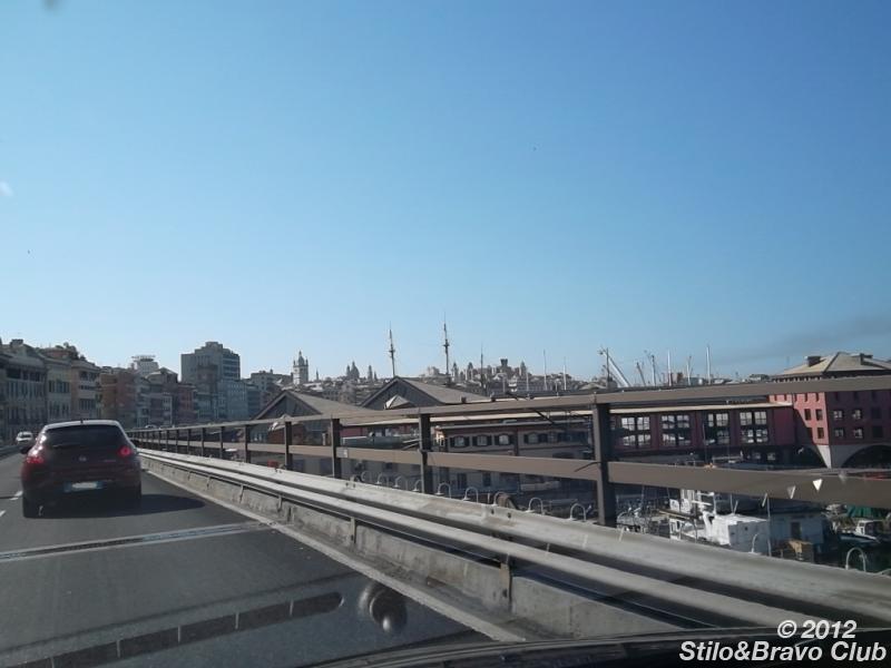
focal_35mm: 32
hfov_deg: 56.8
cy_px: 334
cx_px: 446
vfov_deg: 44.2
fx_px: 824
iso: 80
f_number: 3.7
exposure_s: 1/680
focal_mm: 5.7
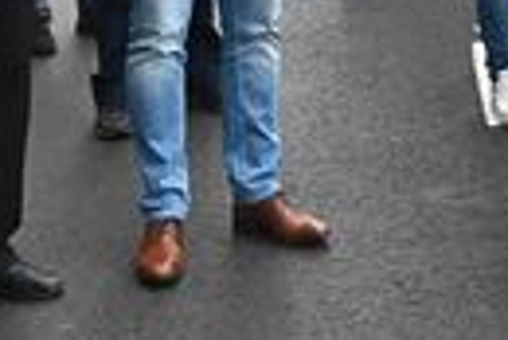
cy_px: -215
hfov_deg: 16.0
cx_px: 664
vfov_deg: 10.8
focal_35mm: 121
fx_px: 1709
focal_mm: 35
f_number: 6.3
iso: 1600
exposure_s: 1/4000
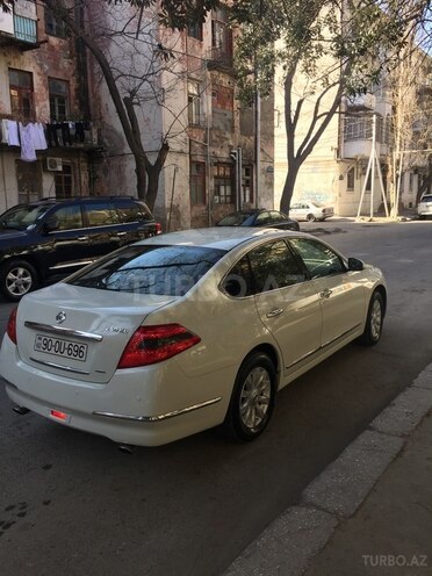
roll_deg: +1.1
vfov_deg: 61.7
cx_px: 216
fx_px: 483
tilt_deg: -8.3
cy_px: 288
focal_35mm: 29
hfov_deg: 48.2
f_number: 2.2
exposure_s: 1/353
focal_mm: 4.15
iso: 32
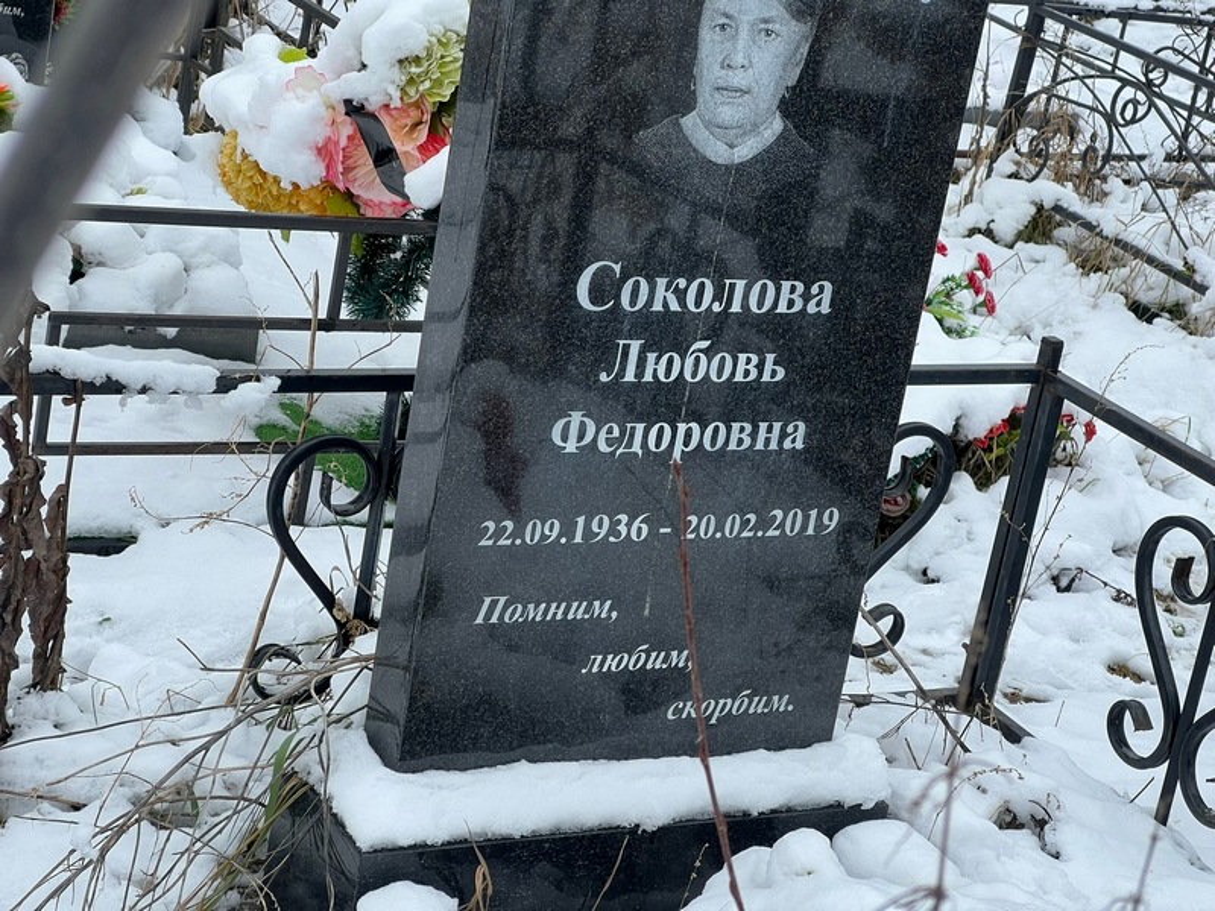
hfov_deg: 25.3
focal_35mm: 77
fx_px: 2703
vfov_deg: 19.1
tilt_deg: -20.3
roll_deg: -12.2
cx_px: 608
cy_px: 456
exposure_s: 1/99
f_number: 2.8
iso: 40
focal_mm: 9
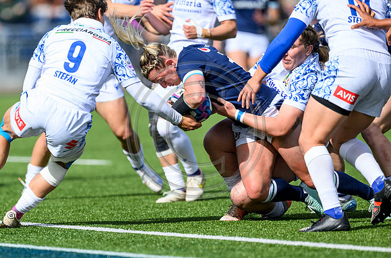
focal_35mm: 467
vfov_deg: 2.9
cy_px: 151
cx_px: 163
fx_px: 5055
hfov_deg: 4.4
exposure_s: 1/2500
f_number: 4
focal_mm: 400
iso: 320
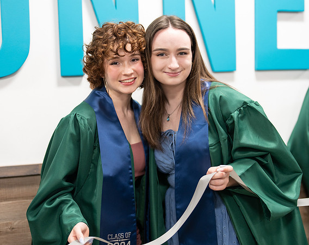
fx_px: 569
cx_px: 153
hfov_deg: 30.4
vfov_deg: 24.3
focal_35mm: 62
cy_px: 114
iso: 640
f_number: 1.2
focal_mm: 50
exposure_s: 1/320
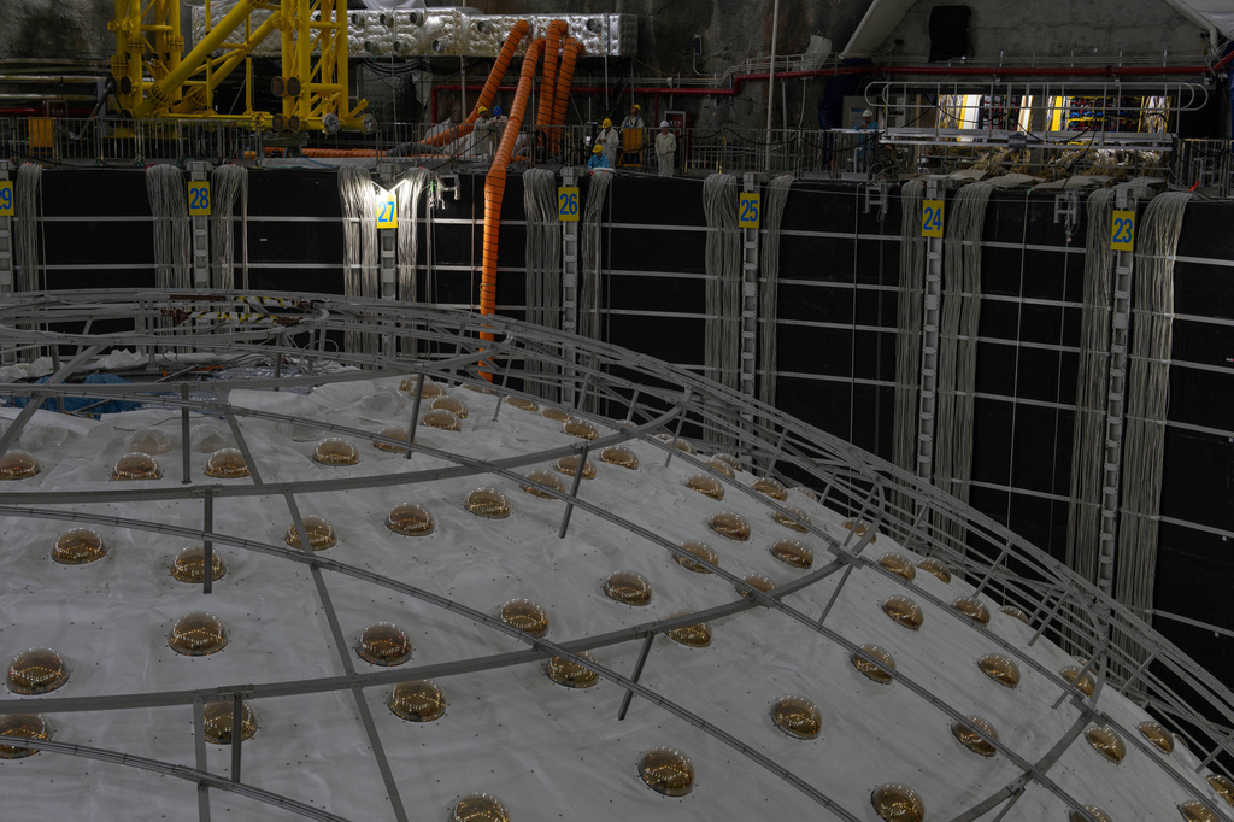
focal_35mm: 50
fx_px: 1713
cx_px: 617
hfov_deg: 39.6
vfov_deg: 27.0
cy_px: 411
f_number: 8
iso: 1600
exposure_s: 1/125
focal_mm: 50
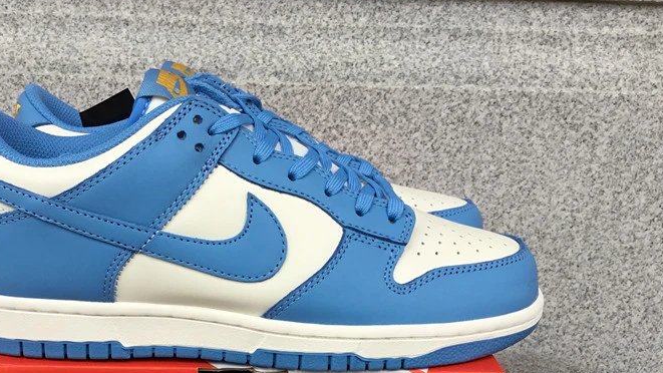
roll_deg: -1.4
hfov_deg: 44.2
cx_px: 252
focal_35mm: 46
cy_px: 298
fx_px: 809
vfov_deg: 25.5
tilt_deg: -18.1
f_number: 2.4
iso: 40
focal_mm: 3.3
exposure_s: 1/100
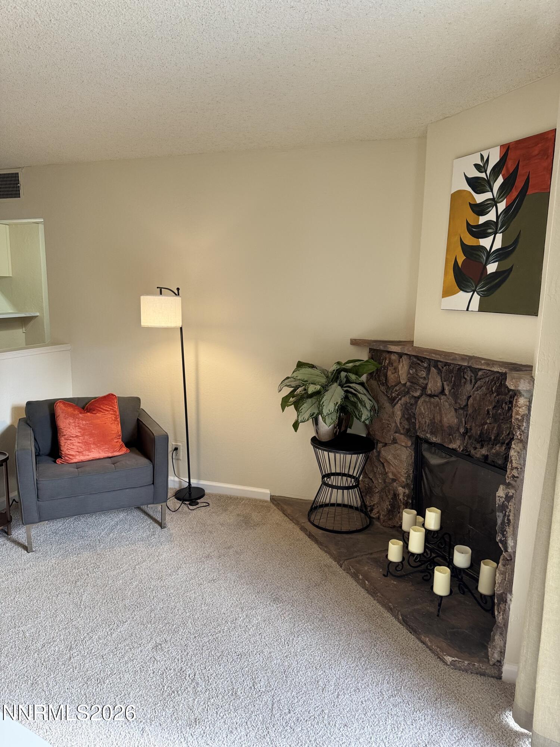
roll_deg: -1.2
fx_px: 518
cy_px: 374
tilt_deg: -9.8
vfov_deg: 71.6
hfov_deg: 56.8
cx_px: 280
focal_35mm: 24
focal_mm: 6.76
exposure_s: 1/120
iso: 200
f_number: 1.78
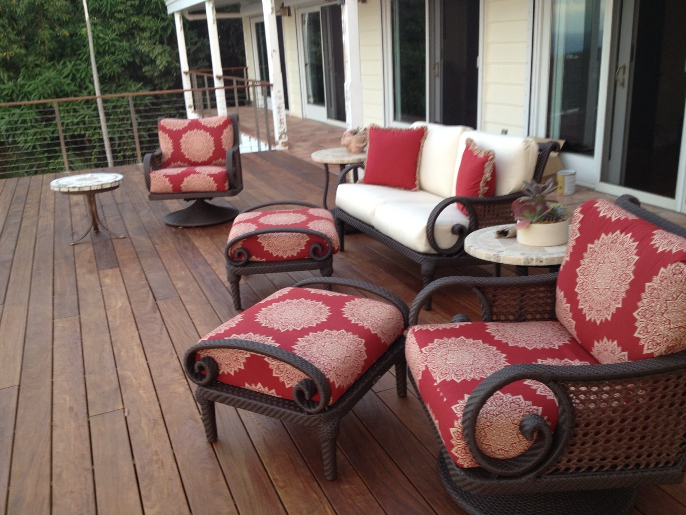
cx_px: 343
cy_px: 258
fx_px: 694
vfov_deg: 40.7
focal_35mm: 35
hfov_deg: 52.6
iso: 50
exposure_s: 1/40
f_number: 2.4
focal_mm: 4.28
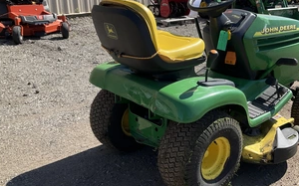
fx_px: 334
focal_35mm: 41
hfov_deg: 47.7
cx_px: 192
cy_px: 82
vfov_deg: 31.2
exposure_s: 1/1121
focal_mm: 3
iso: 25
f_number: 1.8
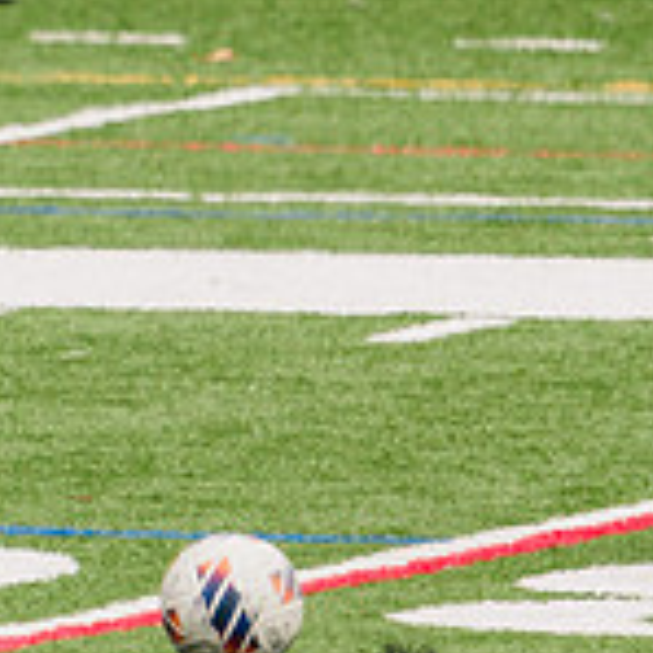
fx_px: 47102
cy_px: -38
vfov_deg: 0.8
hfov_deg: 0.8
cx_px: 422
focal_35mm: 2207
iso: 400
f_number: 6.3
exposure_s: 1/1600
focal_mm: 600
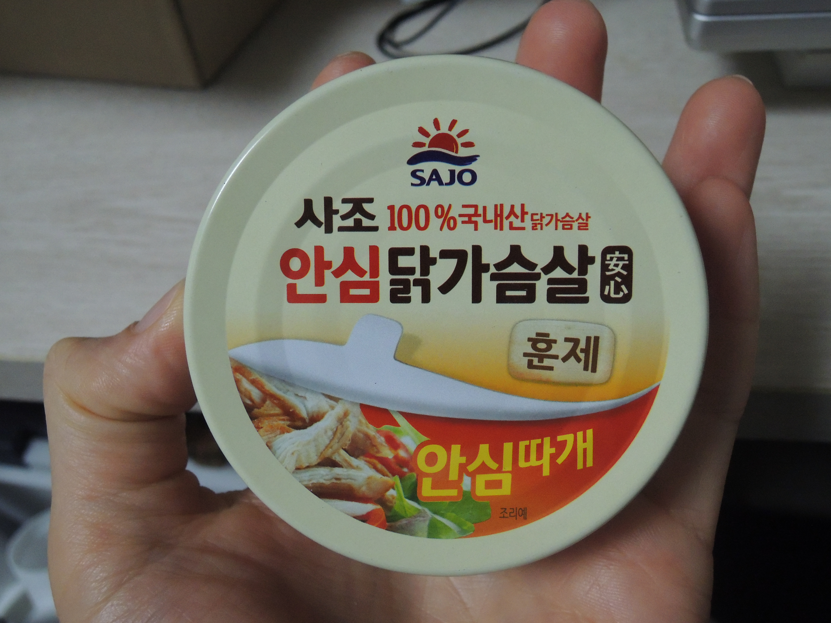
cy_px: 312
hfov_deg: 58.4
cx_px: 416
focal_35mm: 31
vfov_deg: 45.4
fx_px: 744
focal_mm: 5.5
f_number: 3
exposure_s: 1/200
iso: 800
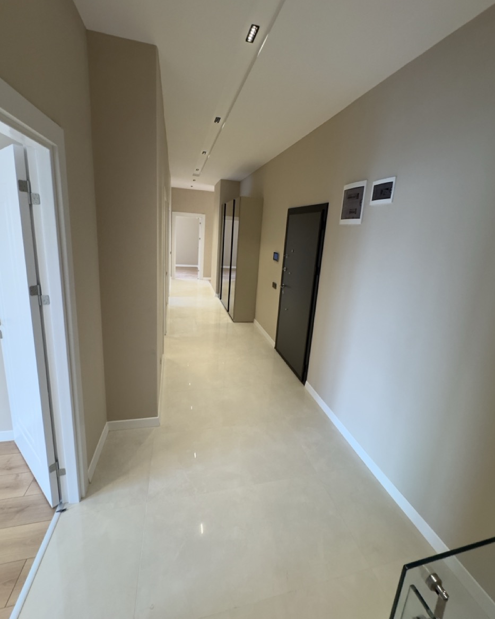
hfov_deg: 84.0
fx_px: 275
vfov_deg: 96.7
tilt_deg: -11.5
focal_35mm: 15
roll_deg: -4.4
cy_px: 292
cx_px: 246
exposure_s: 1/99
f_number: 2.2
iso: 250
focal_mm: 2.22
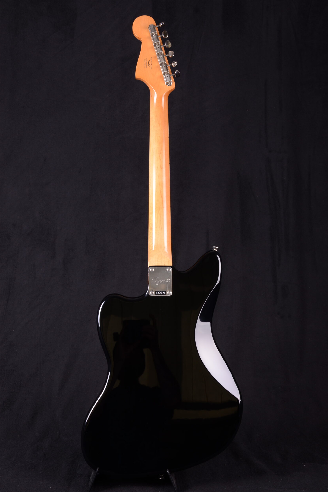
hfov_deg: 27.5
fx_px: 670
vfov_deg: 40.3
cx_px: 162
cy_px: 243
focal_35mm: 49
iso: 200
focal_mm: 32
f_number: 11
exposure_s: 1/200
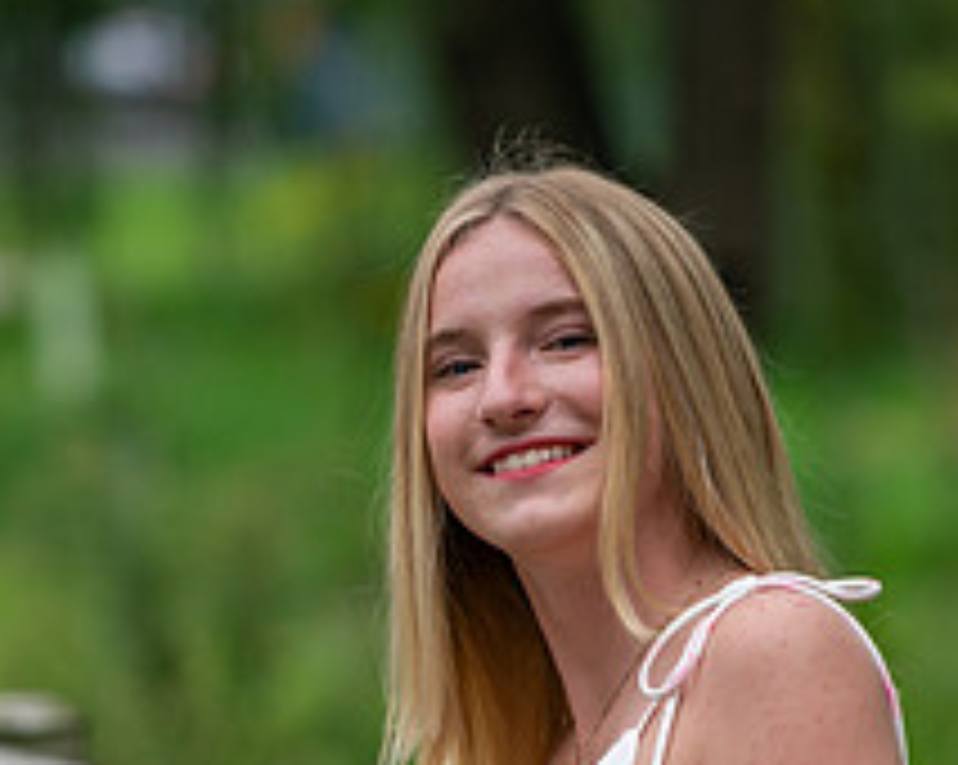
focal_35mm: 345
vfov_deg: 4.5
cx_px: 634
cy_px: 873
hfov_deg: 5.6
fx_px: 9773
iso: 200
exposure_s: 1/200
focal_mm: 174
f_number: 4
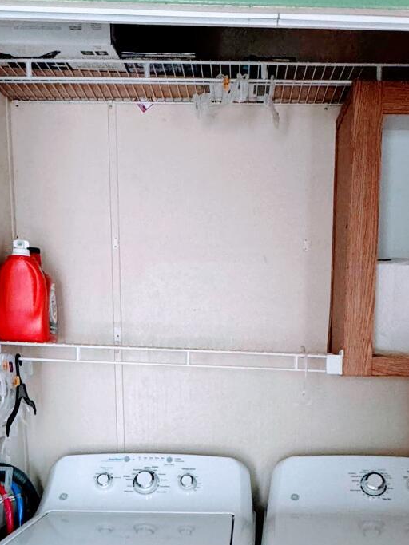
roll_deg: +0.6
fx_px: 646
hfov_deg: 34.9
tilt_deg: -10.2
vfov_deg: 43.1
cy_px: 455
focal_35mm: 41
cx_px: 259
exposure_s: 1/120
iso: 320
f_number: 2.2
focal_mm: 2.22
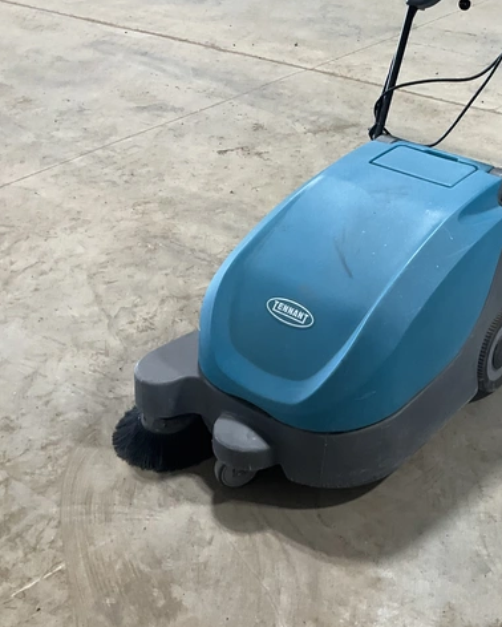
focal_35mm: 45
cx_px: 401
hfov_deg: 32.5
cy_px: 256
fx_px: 835
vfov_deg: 41.0
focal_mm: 3
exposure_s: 1/60
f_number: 1.8
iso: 100
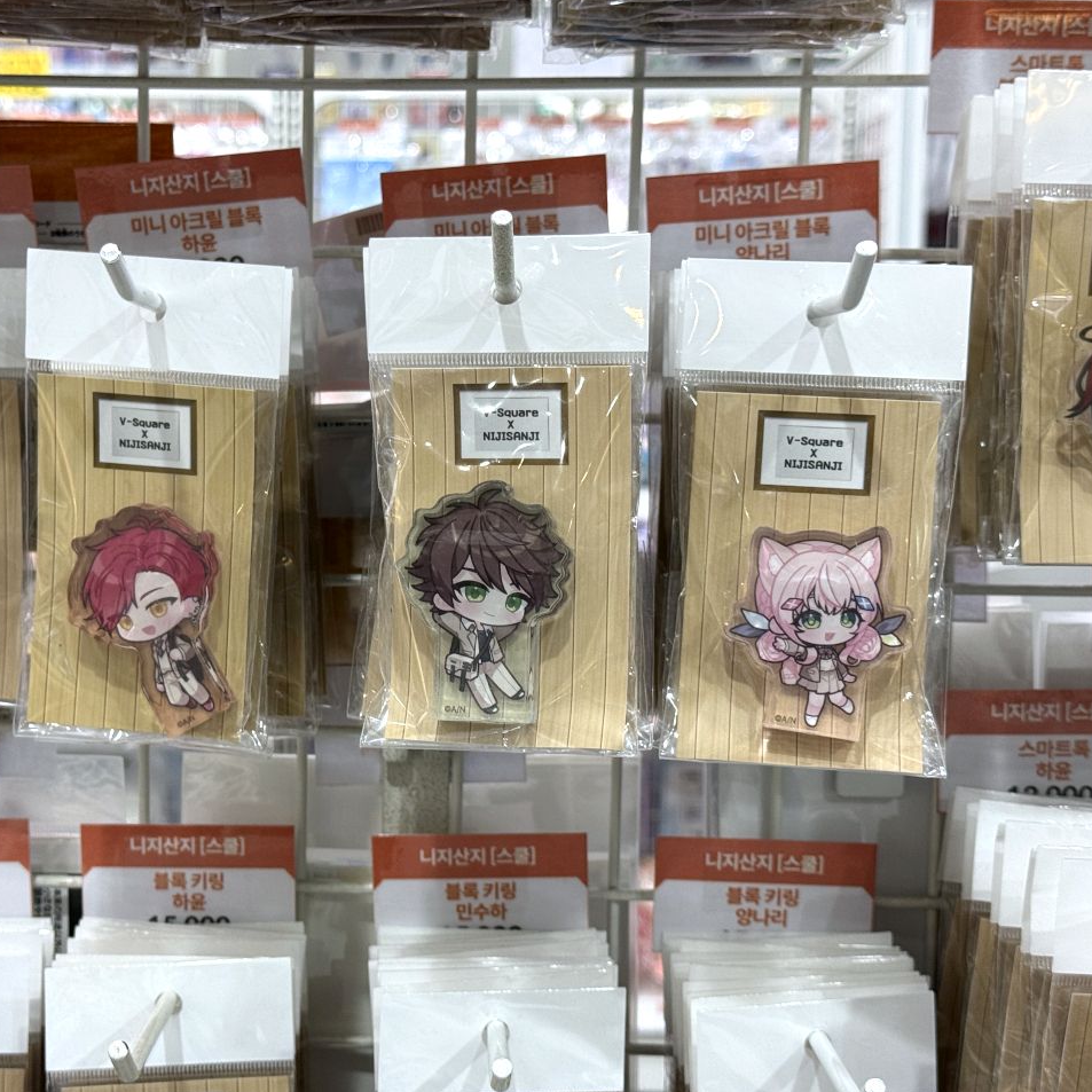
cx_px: 406
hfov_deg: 29.9
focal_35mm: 57
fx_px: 2034
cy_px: 545
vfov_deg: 30.0
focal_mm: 6.76
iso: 80
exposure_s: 1/60
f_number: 1.78
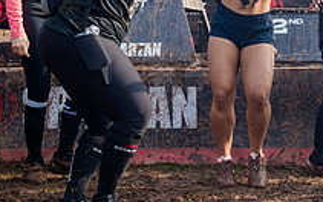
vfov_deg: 11.4
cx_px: 348
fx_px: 1004
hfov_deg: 17.7
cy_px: -1
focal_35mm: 114
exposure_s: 1/320
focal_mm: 35
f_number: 5.6
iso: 250
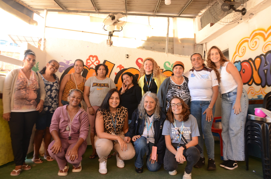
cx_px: 136
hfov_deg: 67.5
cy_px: 90
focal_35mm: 27
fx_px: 203
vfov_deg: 47.7
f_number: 5.6
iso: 400
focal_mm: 18
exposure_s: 1/50
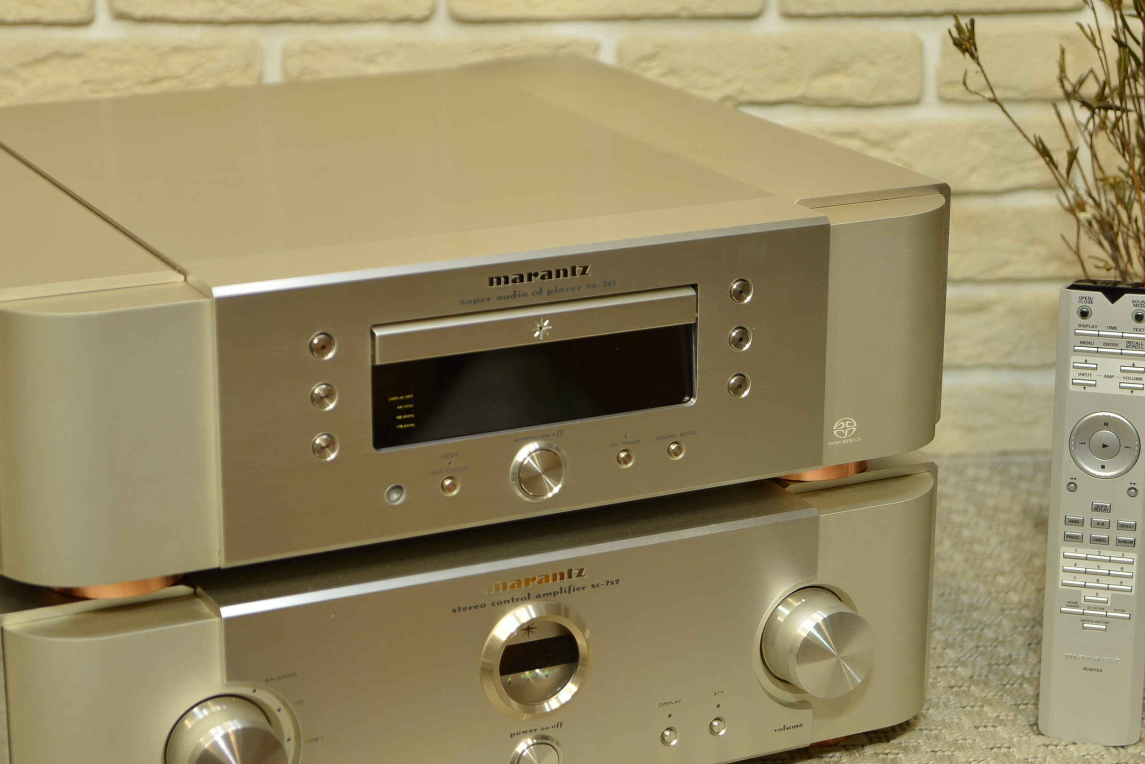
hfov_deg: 24.2
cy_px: 369
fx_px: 2672
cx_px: 576
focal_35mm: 84
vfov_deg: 16.3
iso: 100
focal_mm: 56
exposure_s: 1/40
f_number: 4
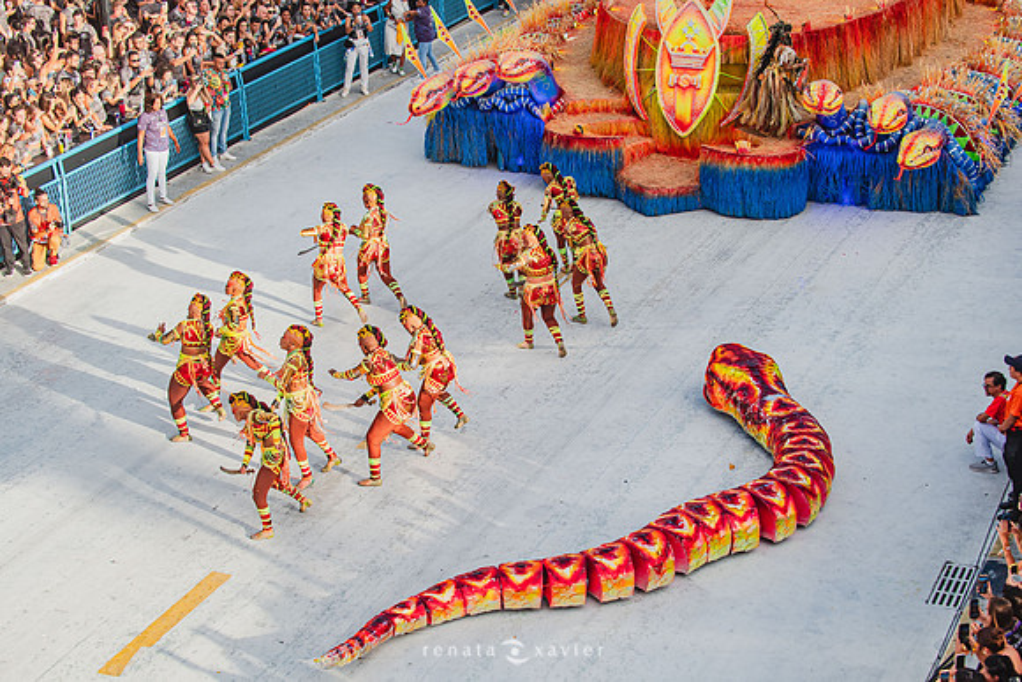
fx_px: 1988
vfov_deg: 19.5
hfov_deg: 28.8
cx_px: 511
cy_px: 341
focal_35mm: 70
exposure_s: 1/800
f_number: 5.6
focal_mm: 70
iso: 200
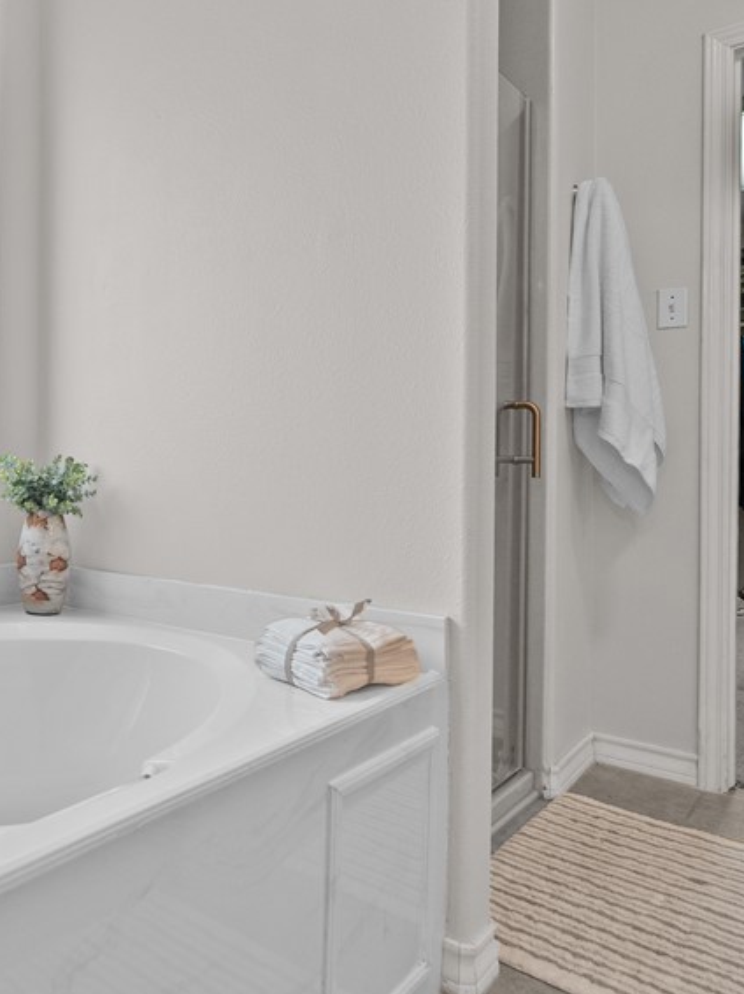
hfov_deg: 50.4
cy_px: 434
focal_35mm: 24
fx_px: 688
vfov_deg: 71.3
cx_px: 75
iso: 100
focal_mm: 9
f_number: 3.5
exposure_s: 1/50
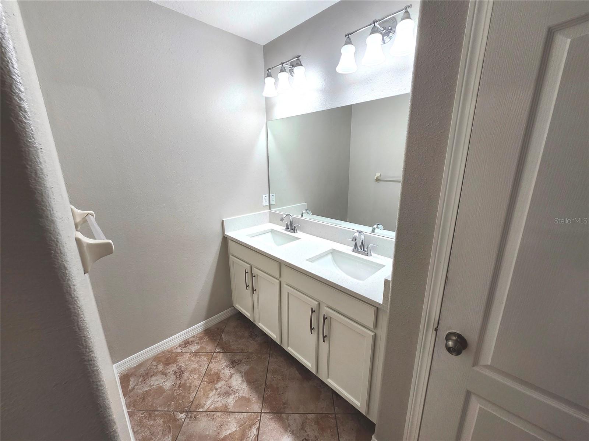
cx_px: 294
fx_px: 221
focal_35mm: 13
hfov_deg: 106.2
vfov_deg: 89.9
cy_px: 220
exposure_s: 1/60
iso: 50
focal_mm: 1.74
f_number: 2.2
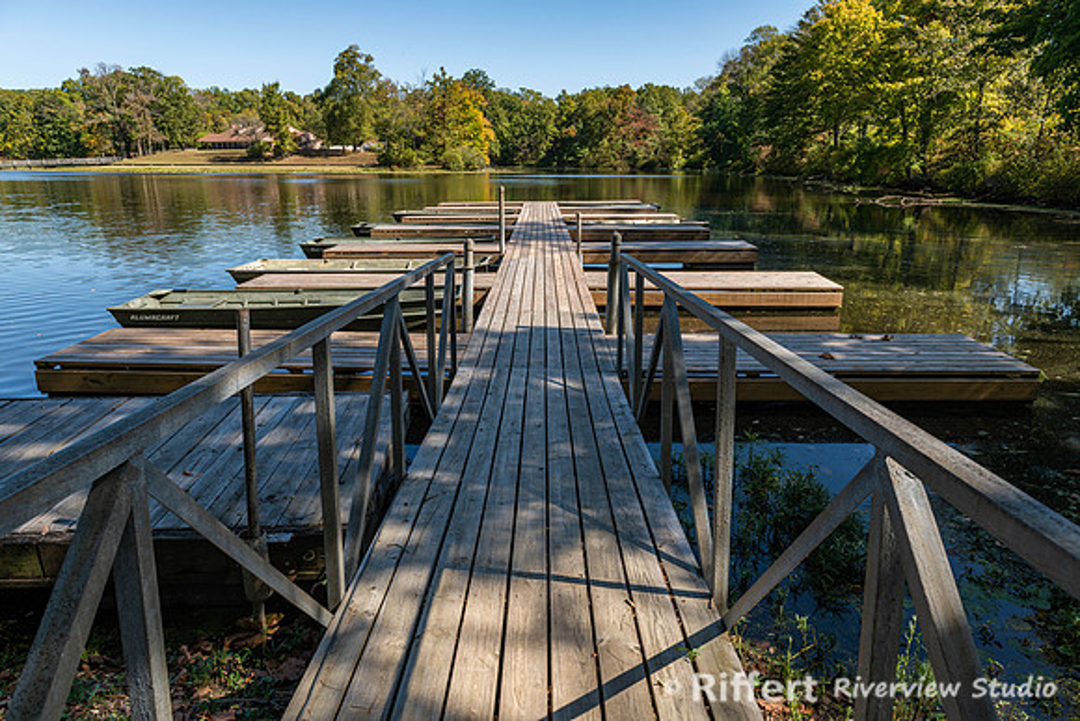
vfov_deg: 53.2
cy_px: 360
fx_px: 720
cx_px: 540
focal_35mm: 24
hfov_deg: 73.7
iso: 90
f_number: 8
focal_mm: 24
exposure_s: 1/160
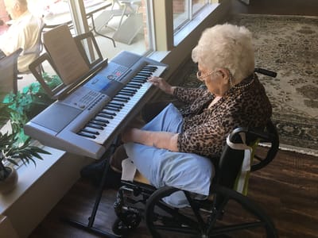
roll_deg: +3.5
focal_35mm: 29
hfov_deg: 61.7
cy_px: 119
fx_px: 266
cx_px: 159
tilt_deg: -34.4
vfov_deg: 48.2
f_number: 2.2
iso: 25
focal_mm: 4.15
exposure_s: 1/30
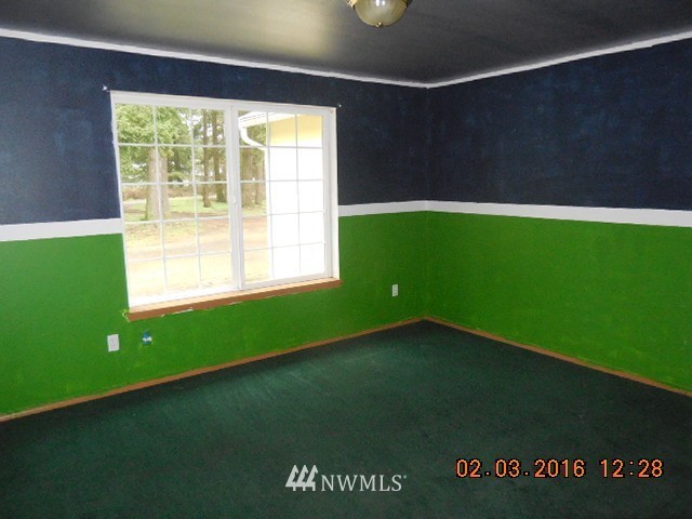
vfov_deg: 54.9
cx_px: 346
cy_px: 260
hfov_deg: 69.4
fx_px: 500
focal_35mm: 25
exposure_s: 1/25
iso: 900
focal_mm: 4.5
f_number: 3.1
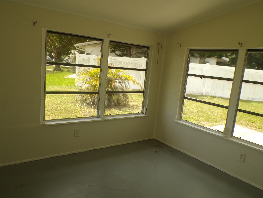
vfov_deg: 49.7
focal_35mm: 28
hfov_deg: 63.4
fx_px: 213
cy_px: 99
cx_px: 132
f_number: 4.6
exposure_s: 1/120
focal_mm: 5
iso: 100
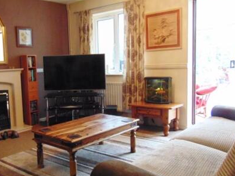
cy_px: 92
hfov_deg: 49.0
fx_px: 251
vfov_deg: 38.6
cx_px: 72
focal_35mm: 37
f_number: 3
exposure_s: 1/20
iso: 400
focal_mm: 4.5
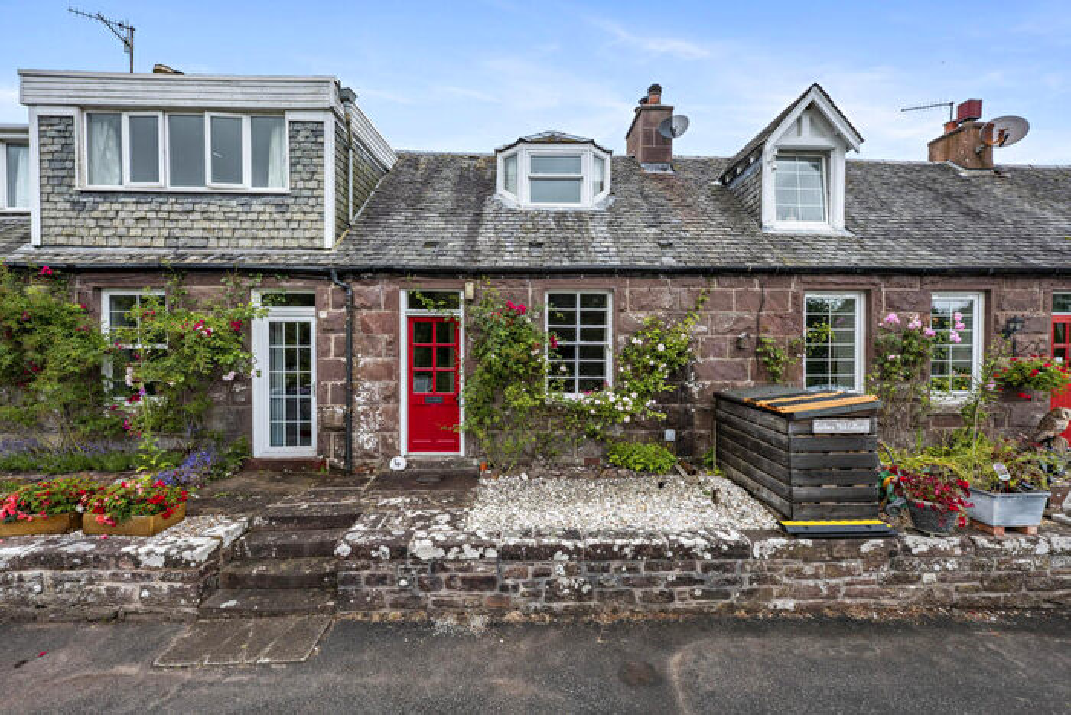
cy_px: 358
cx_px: 536
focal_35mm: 14
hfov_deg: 104.2
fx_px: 417
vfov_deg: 81.2
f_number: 8
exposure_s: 1/320
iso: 640
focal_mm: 14
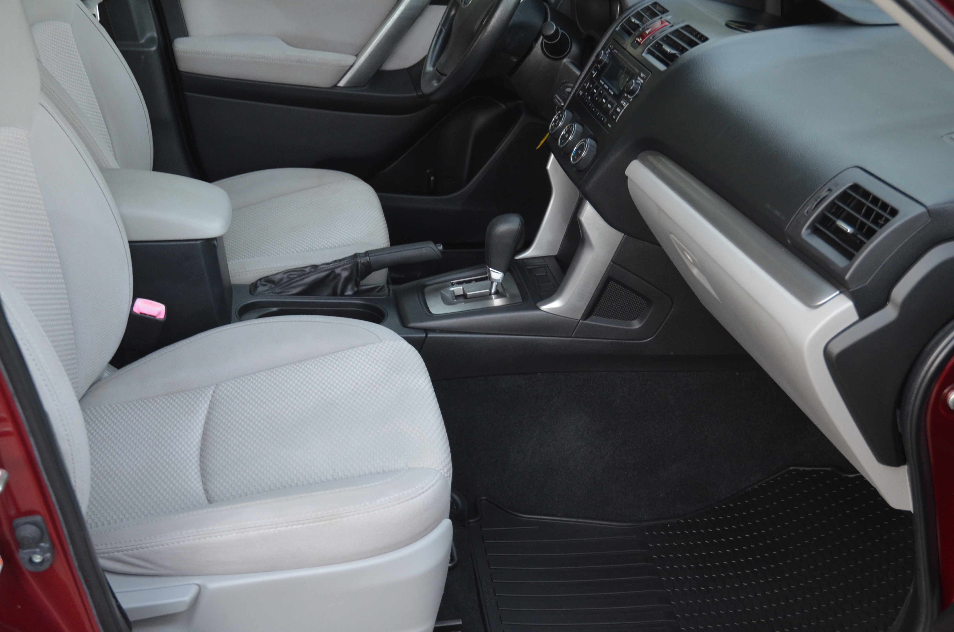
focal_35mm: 44
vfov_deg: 30.7
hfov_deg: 45.0
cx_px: 477
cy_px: 316
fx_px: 1150
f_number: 3.8
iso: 900
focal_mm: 29
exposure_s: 1/30
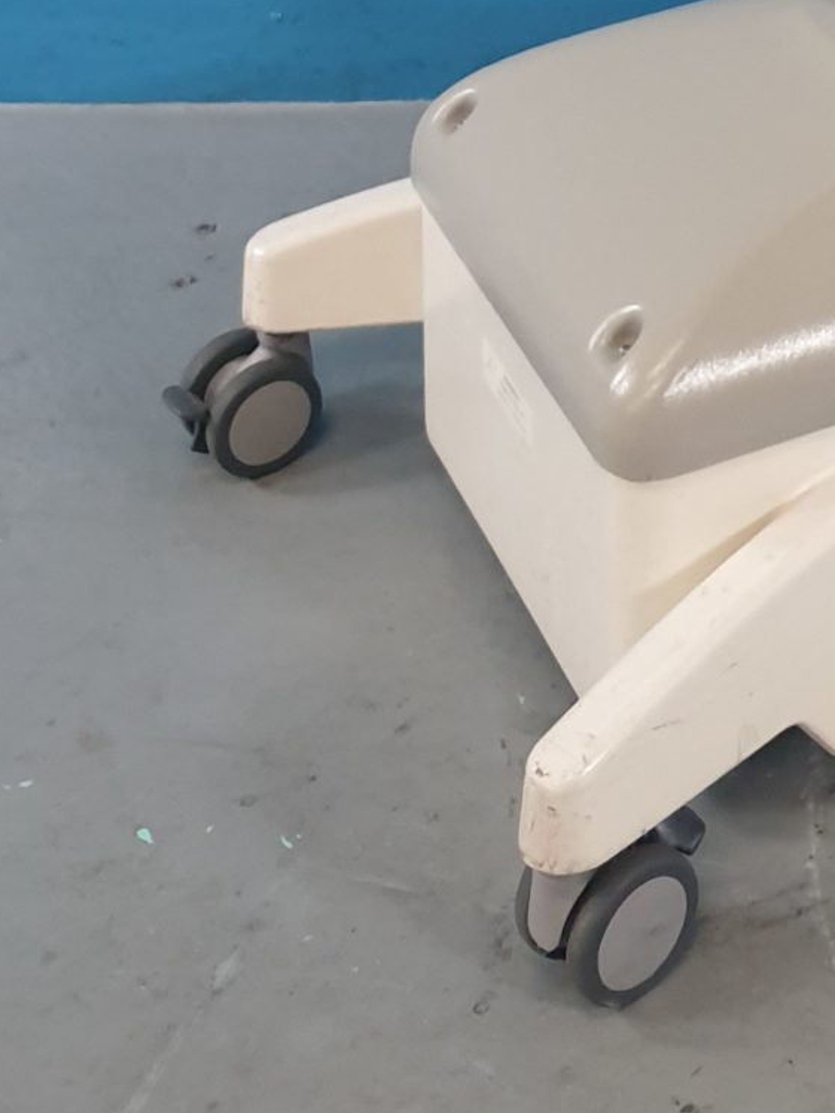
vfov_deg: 18.3
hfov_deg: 15.6
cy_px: -772
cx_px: 1145
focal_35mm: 89
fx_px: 2862
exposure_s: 1/50
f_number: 1.5
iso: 200
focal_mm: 4.3
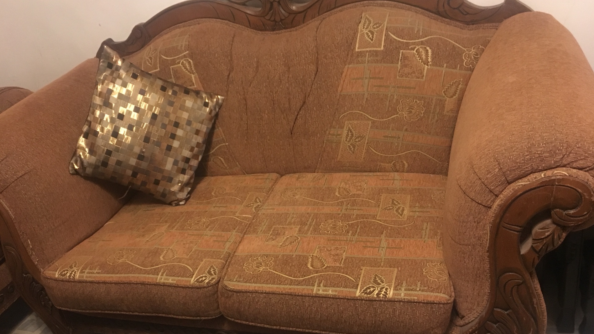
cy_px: 197
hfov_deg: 61.0
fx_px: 504
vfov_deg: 36.6
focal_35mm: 32
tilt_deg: -29.9
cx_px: 300
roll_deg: +10.2
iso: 400
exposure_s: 1/17
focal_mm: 4.15
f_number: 2.2
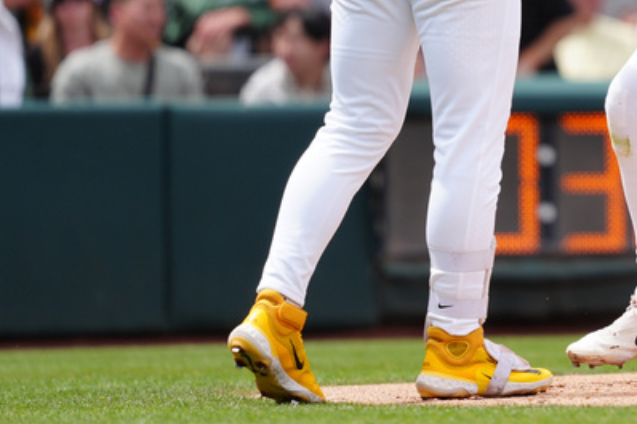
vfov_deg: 1.8
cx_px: 768
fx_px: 13654
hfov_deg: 2.7
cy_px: -78
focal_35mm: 772
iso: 250
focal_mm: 300
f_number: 2.8
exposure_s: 1/3200
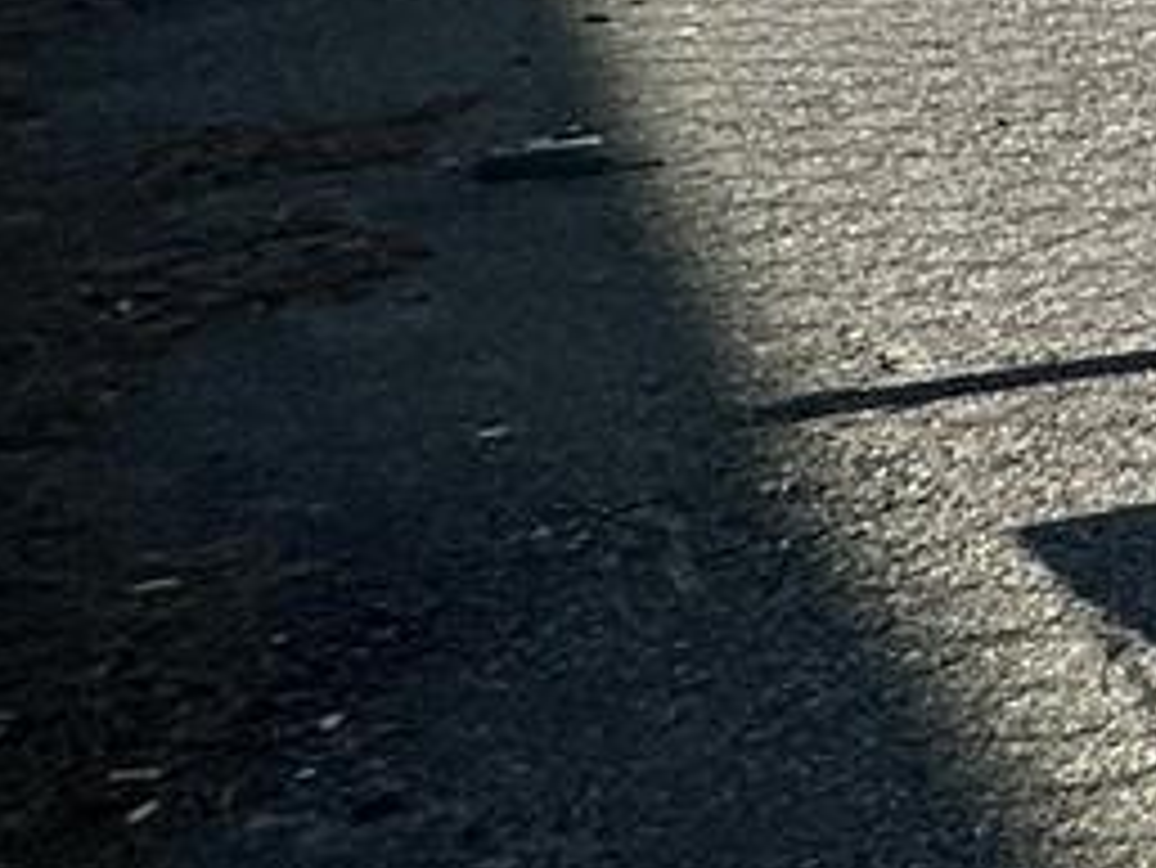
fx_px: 2907
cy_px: -1079
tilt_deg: -0.7
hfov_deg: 12.2
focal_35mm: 87
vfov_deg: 13.4
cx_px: 3302
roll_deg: -2.9
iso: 50
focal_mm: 2.22
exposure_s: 1/3610
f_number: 2.2
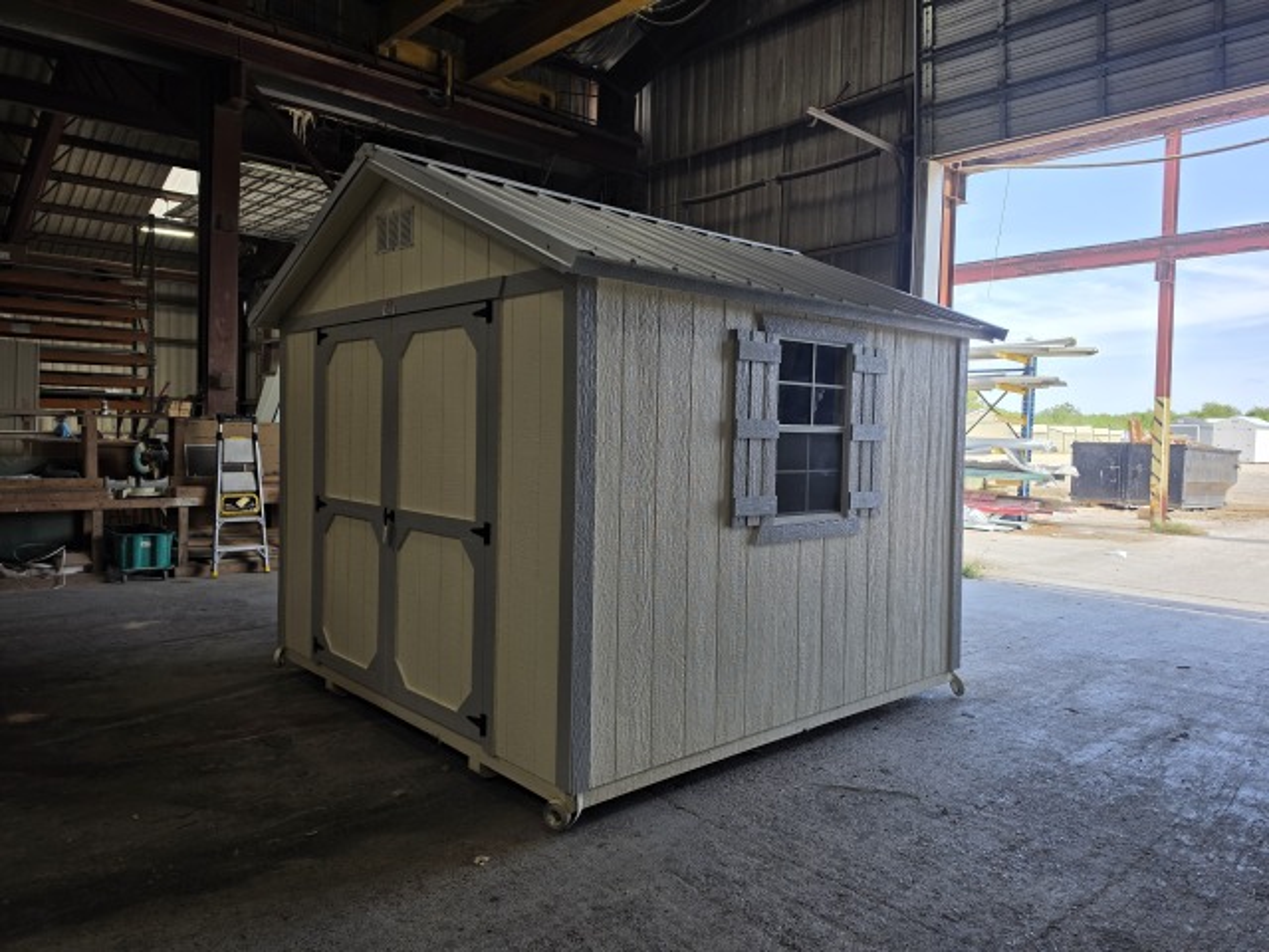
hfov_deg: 73.9
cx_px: 634
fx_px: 843
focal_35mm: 23
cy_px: 476
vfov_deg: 58.9
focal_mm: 6.5
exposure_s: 1/211
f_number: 1.4
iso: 10
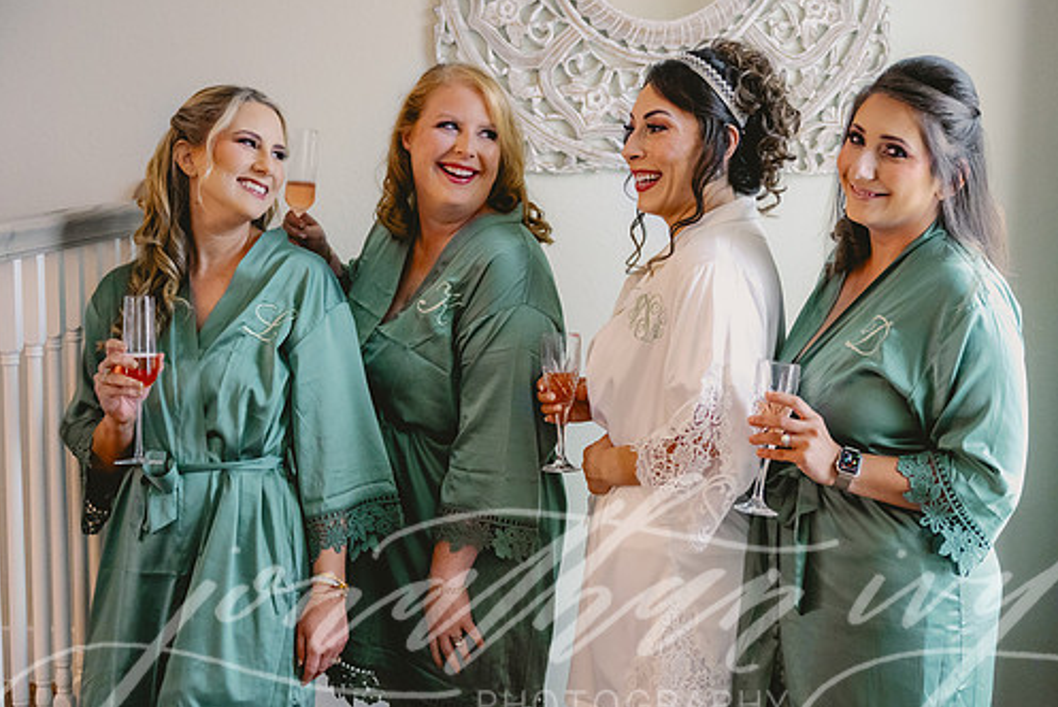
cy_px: 352
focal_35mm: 56
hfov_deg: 35.6
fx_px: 1647
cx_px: 583
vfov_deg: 24.2
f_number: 2.8
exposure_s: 1/200
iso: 3200
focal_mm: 48
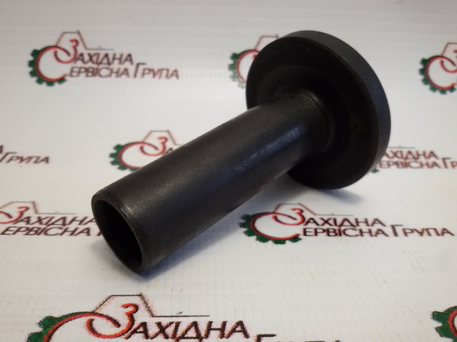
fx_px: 409
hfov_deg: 58.4
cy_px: 171
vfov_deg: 45.4
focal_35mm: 31
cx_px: 228
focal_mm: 2.93
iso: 80
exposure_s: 1/100
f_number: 2.4
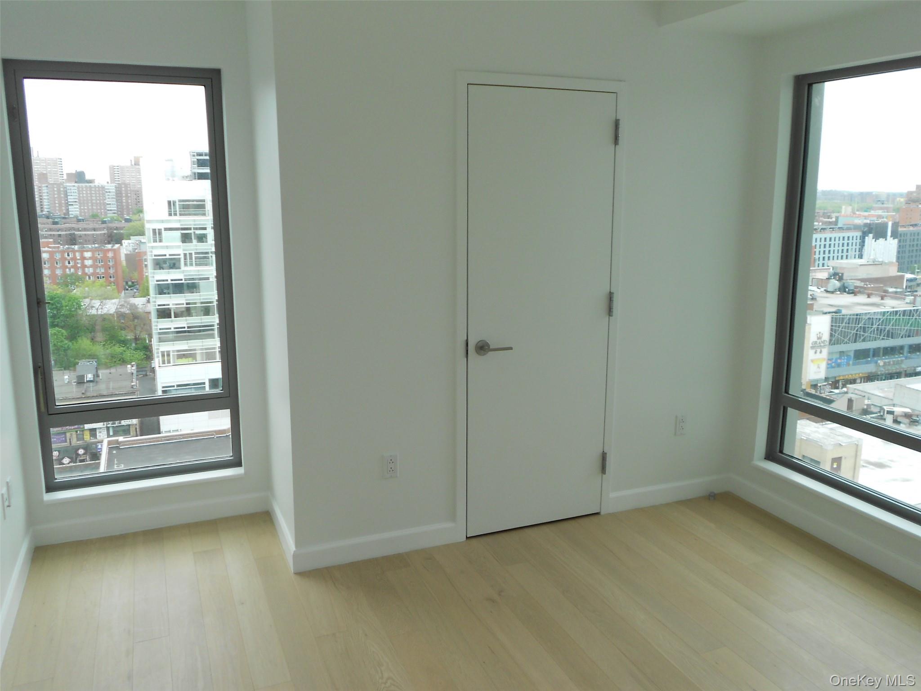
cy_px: 346
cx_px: 460
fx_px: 772
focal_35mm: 29
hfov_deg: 61.7
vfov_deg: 48.2
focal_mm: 5.1
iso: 80
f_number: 3.4
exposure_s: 1/125
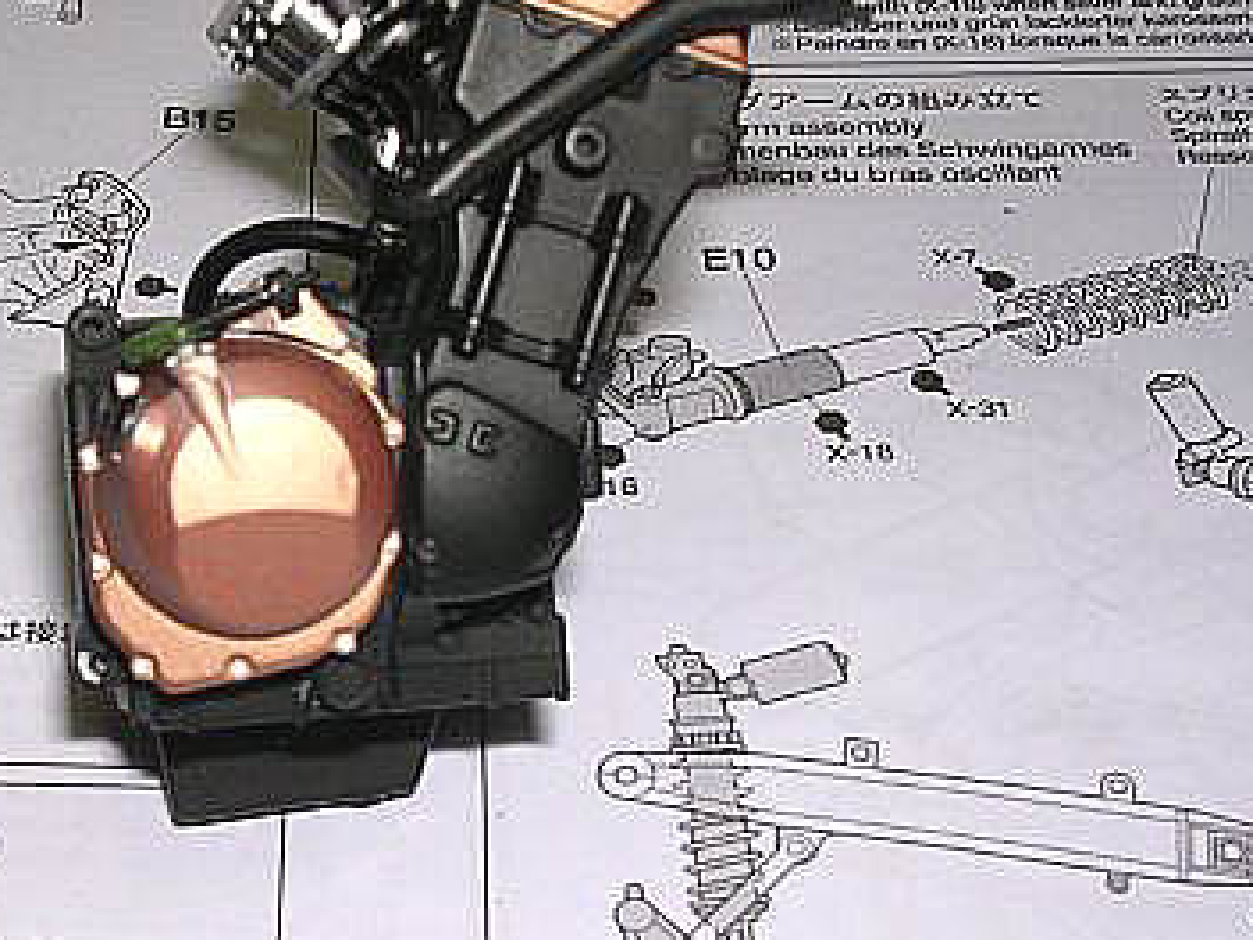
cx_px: 292
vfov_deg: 21.3
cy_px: 509
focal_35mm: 69
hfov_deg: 27.7
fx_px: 2498
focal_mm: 5.8
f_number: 5.6
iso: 100
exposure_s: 1/60.1
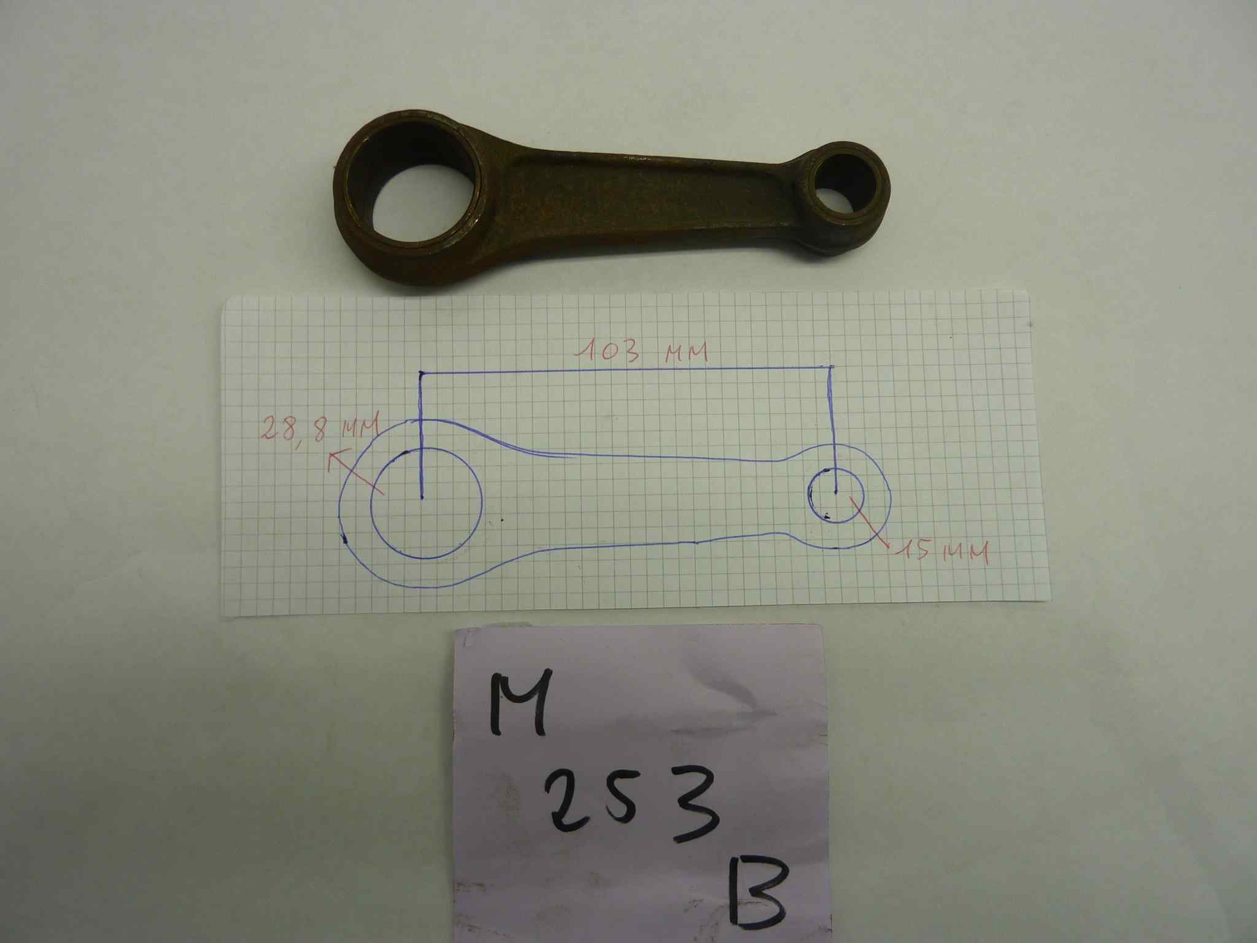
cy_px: 472
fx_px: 908
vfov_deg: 54.9
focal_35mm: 25
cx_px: 628
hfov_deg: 69.4
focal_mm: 4.1
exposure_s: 1/50
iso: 80
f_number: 3.3
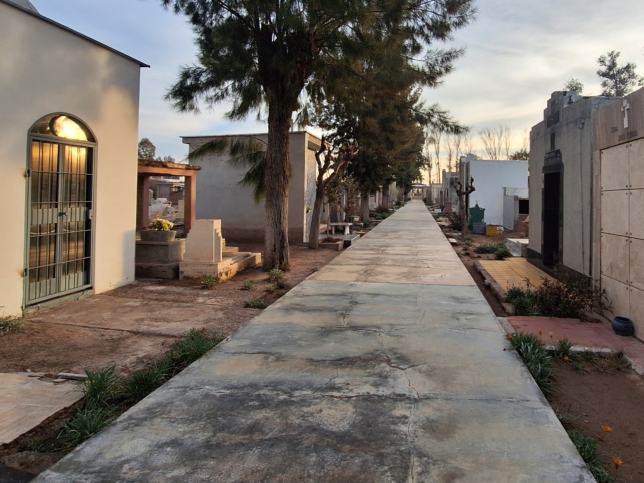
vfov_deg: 65.1
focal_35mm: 20
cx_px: 399
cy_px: 185
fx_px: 372
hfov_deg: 80.4
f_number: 2.2
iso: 40
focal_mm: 1.74
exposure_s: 1/527
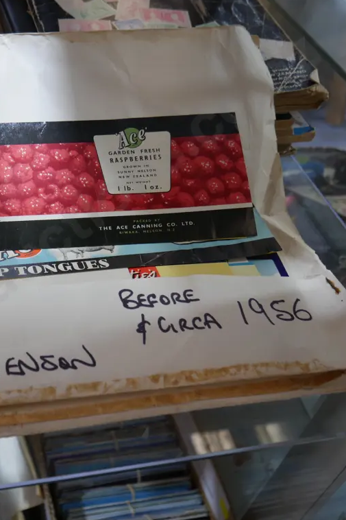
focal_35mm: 45
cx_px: 32
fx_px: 649
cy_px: 259
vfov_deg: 43.6
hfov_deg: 28.6
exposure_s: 1/60
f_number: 3.6
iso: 400
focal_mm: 16
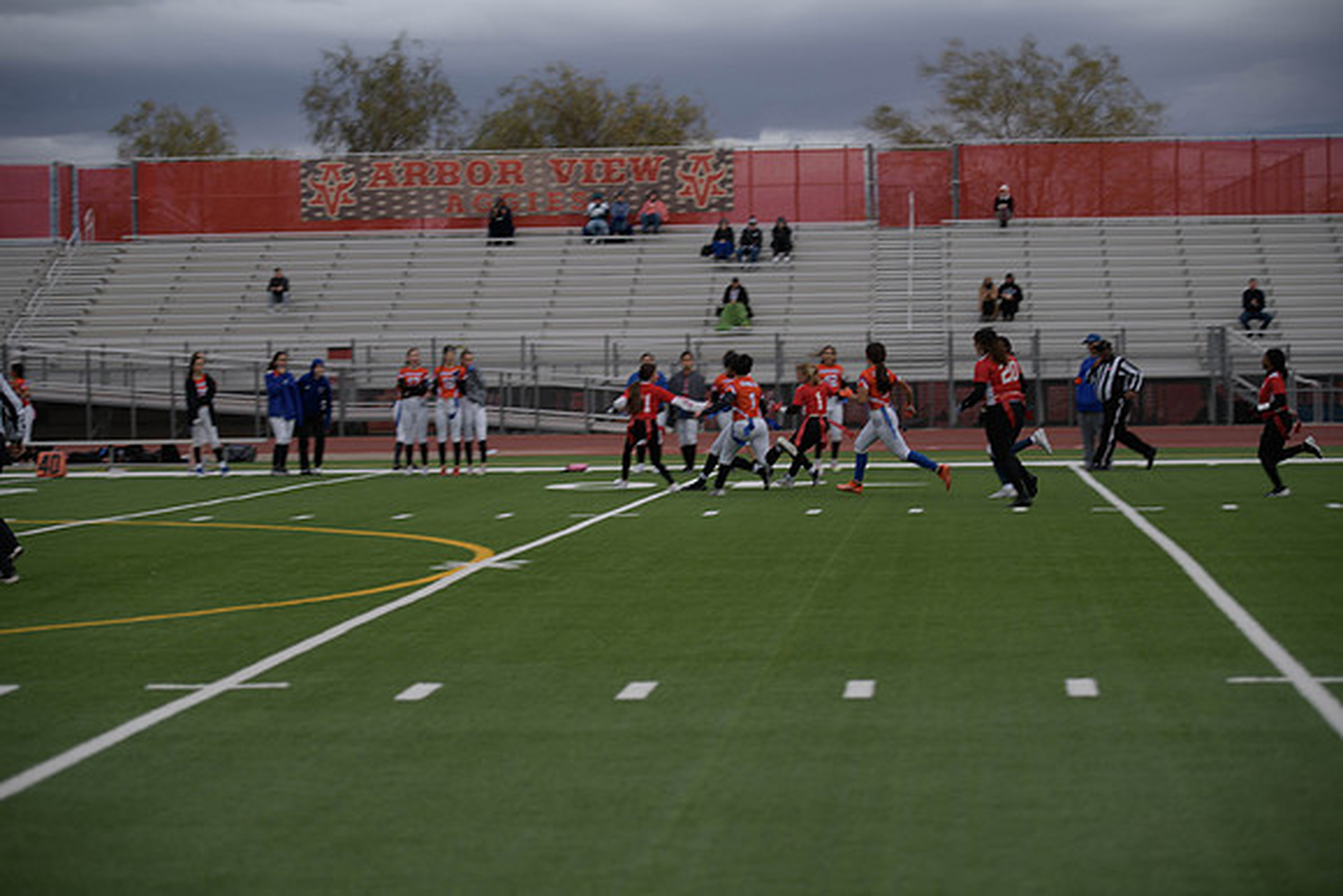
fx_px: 3545
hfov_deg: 21.5
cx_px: 672
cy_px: 448
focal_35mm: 95
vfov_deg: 14.4
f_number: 2.8
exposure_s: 1/200
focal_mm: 95
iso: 64
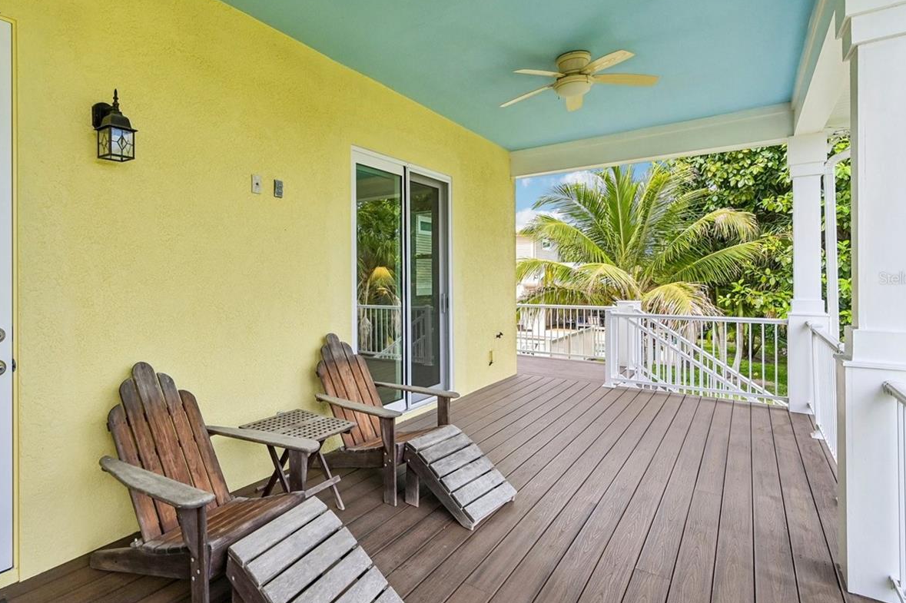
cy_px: 278
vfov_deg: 64.4
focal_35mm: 19
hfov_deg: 85.0
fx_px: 478
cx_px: 333
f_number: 8
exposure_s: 1/320
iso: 400
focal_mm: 14
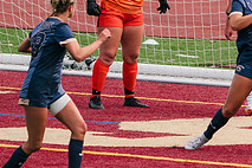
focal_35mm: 1064
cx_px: 291
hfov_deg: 1.9
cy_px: -16
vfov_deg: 1.3
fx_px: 7447
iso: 500
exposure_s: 1/1600
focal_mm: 318
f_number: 6.3
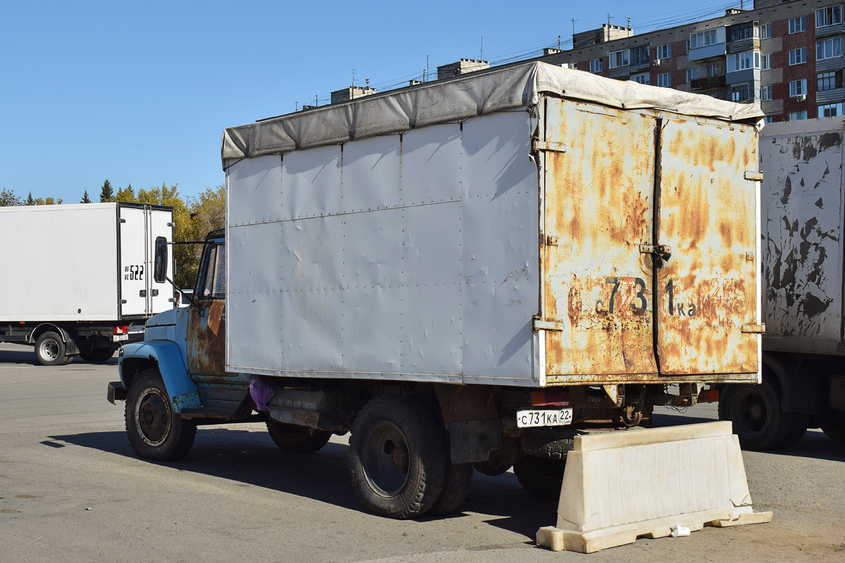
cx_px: 422
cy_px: 282
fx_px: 1197
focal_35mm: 51
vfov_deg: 26.5
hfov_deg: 38.9
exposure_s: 1/1000
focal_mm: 34
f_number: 7.1
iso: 200
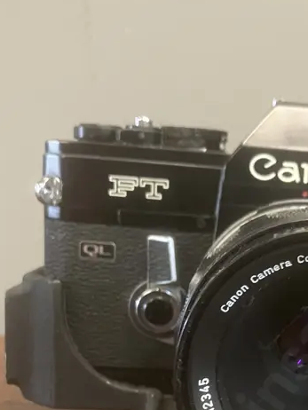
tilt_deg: -10.6
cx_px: 290
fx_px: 735
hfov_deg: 22.9
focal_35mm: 62
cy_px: 373
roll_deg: -3.5
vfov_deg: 29.8
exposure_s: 1/33
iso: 320
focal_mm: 3.99
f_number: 1.8
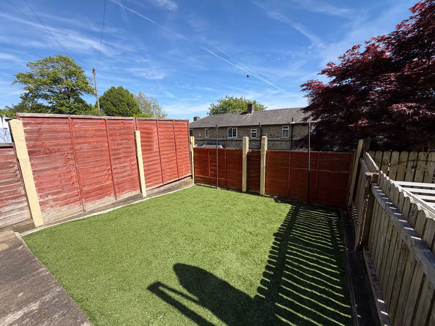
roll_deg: +2.3
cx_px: 218
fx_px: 176
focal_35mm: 14
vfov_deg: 85.7
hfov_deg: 102.1
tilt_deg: -10.5
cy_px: 163
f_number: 2.2
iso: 25
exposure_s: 1/770
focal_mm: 2.22
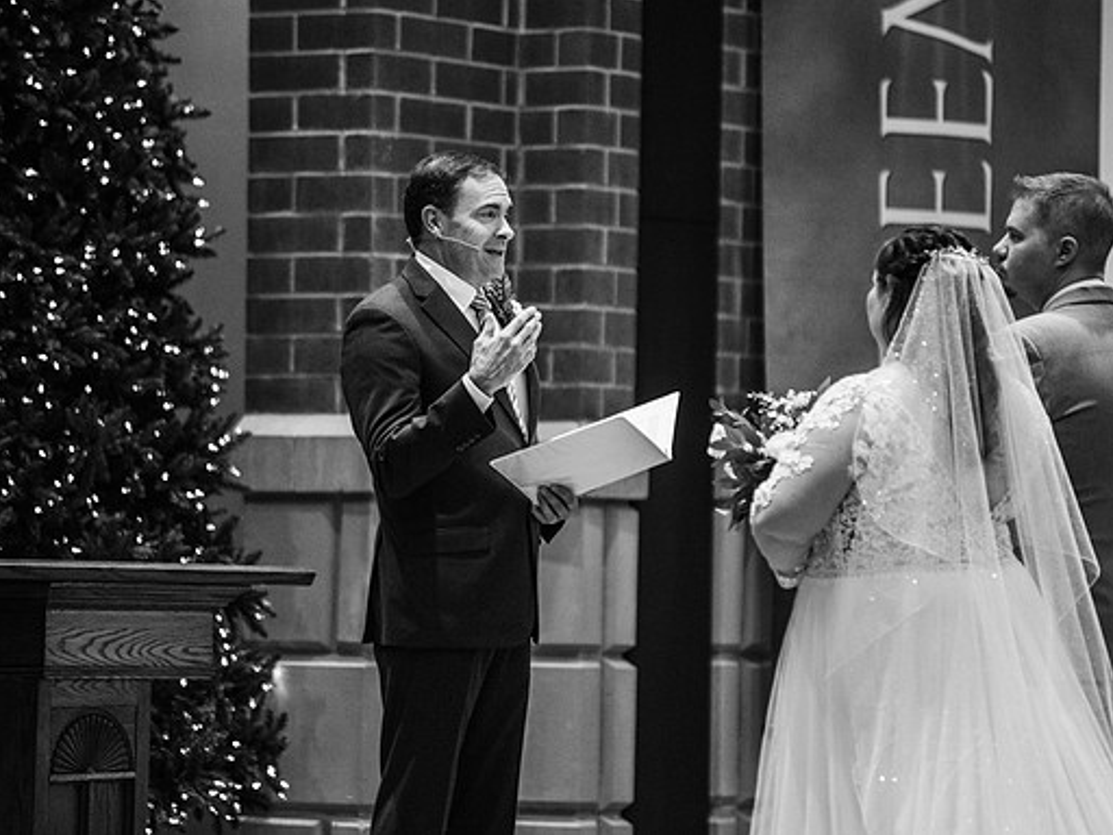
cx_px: 611
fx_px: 7009
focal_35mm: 218
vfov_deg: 6.8
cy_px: 416
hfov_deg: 9.1
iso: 2000
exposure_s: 1/250
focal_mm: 200
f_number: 2.8
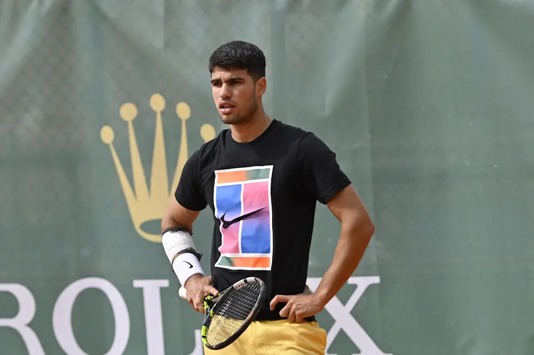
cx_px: 267
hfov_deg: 6.0
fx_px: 5116
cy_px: 178
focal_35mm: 345
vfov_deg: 4.0
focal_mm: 230
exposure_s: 1/5000
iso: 640
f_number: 5
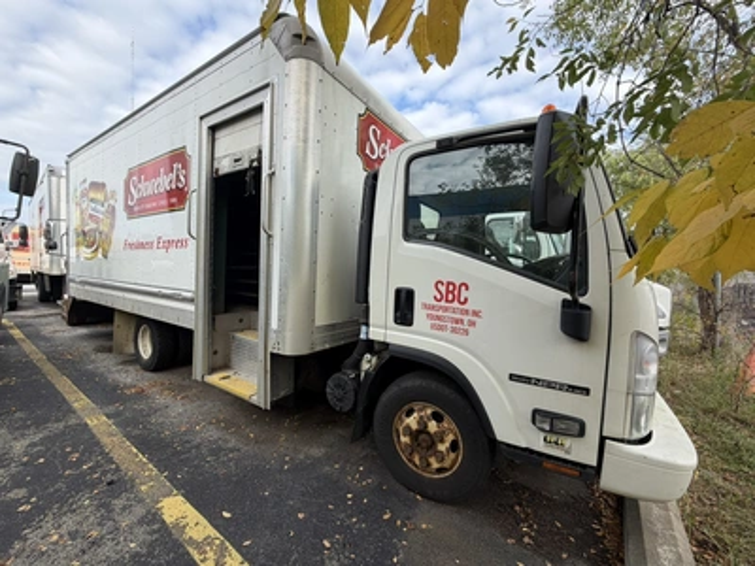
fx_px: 305
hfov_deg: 102.1
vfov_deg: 85.7
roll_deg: -2.2
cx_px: 378
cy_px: 283
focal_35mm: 14
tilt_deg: -3.4
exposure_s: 1/502
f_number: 2.2
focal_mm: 2.22
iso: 40
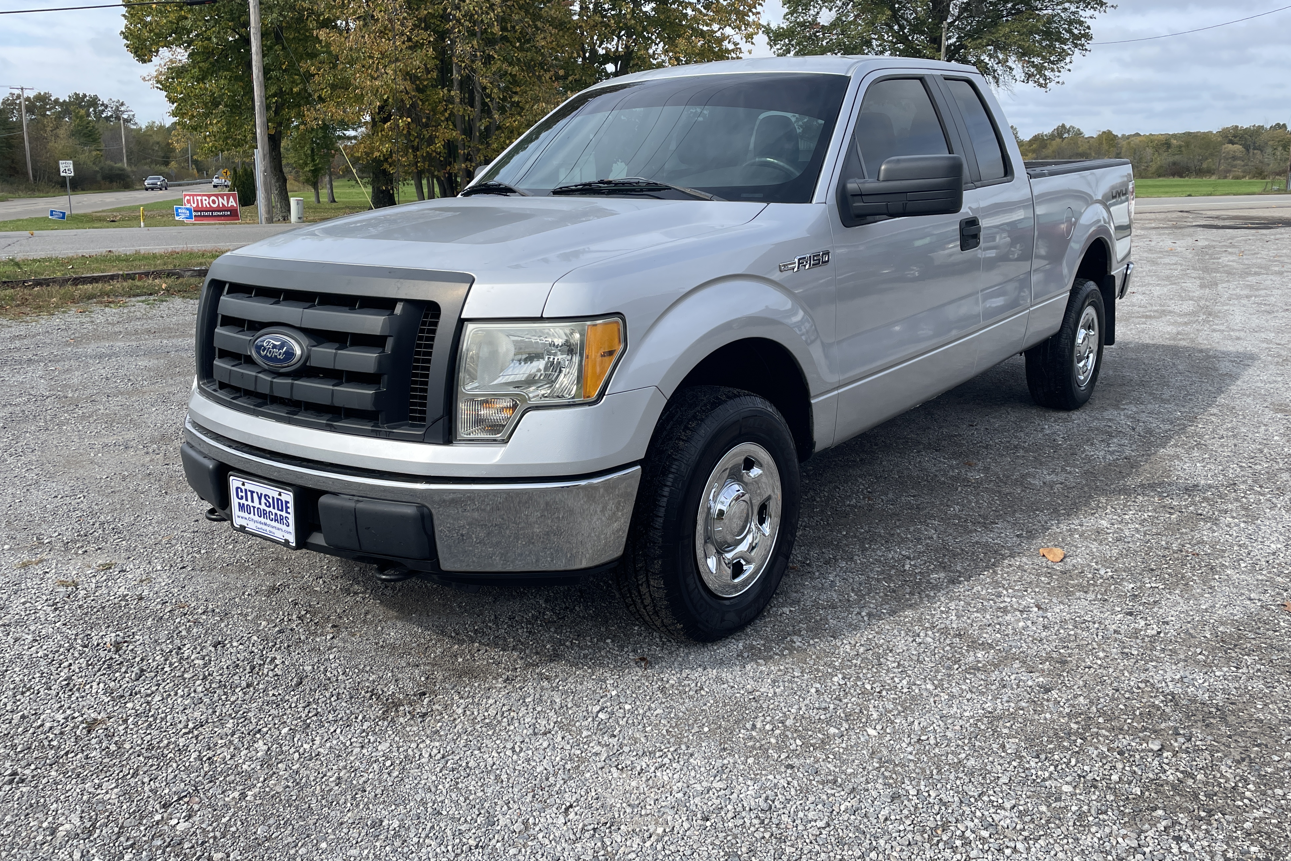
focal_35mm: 28
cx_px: 665
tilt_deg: -9.8
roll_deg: +0.4
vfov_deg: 46.2
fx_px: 1004
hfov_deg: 65.5
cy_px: 364
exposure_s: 1/1742
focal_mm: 4.2
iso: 32
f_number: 1.6
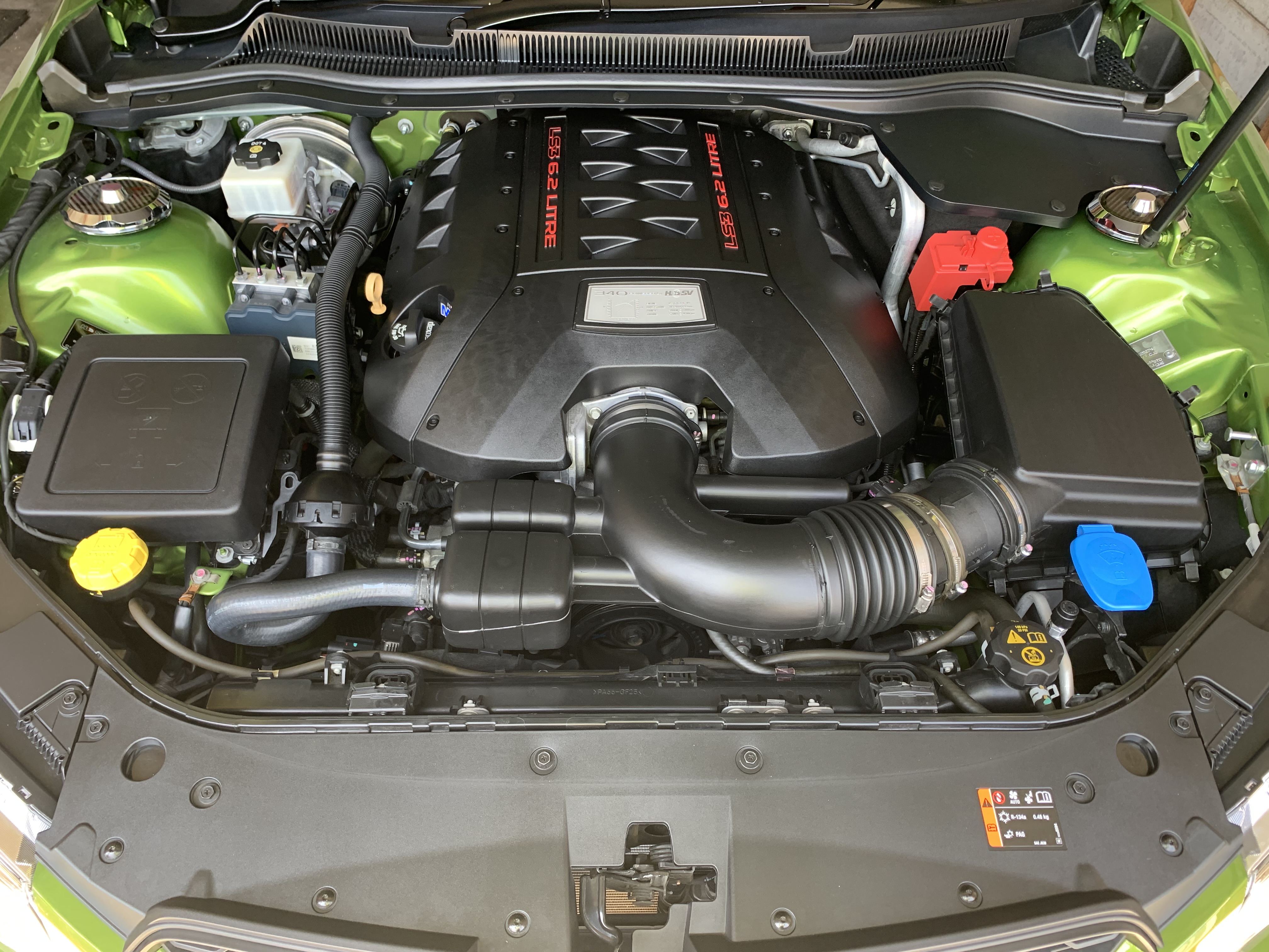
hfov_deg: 67.3
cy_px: 476
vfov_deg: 53.1
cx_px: 634
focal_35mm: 26
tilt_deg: -48.0
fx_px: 953
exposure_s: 1/70
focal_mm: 4.25
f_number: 1.8
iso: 100
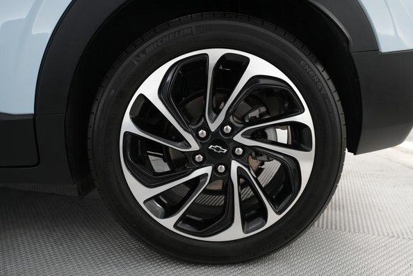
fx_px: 321
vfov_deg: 46.4
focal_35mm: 28
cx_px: 218
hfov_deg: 65.4
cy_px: 144
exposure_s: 1/50
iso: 1600
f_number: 4.5
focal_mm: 26
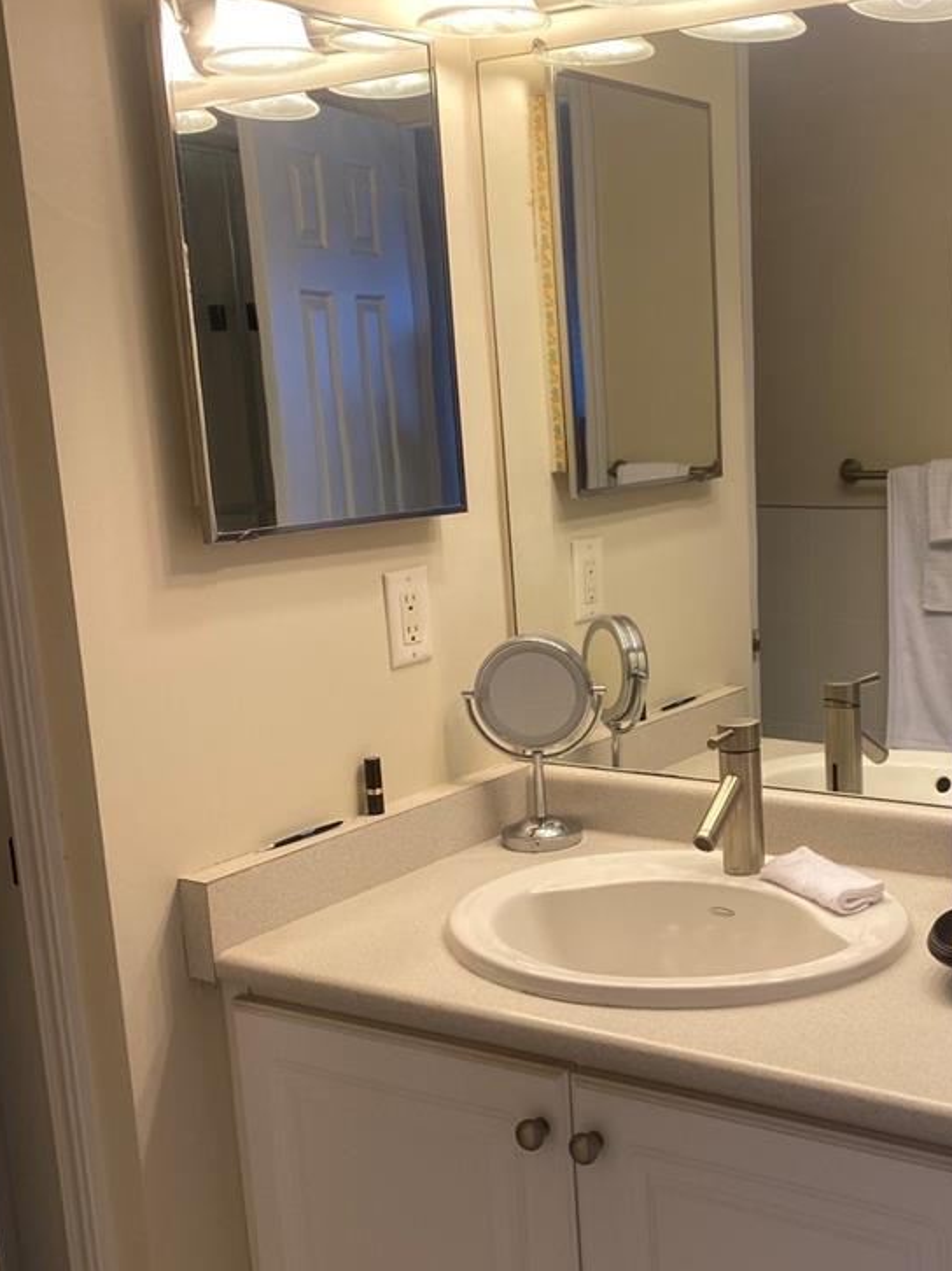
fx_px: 1578
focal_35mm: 43
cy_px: 739
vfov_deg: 43.7
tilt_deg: -9.0
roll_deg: +2.6
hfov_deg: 32.8
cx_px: 738
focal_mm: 4.25
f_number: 1.8
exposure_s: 1/120
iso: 64
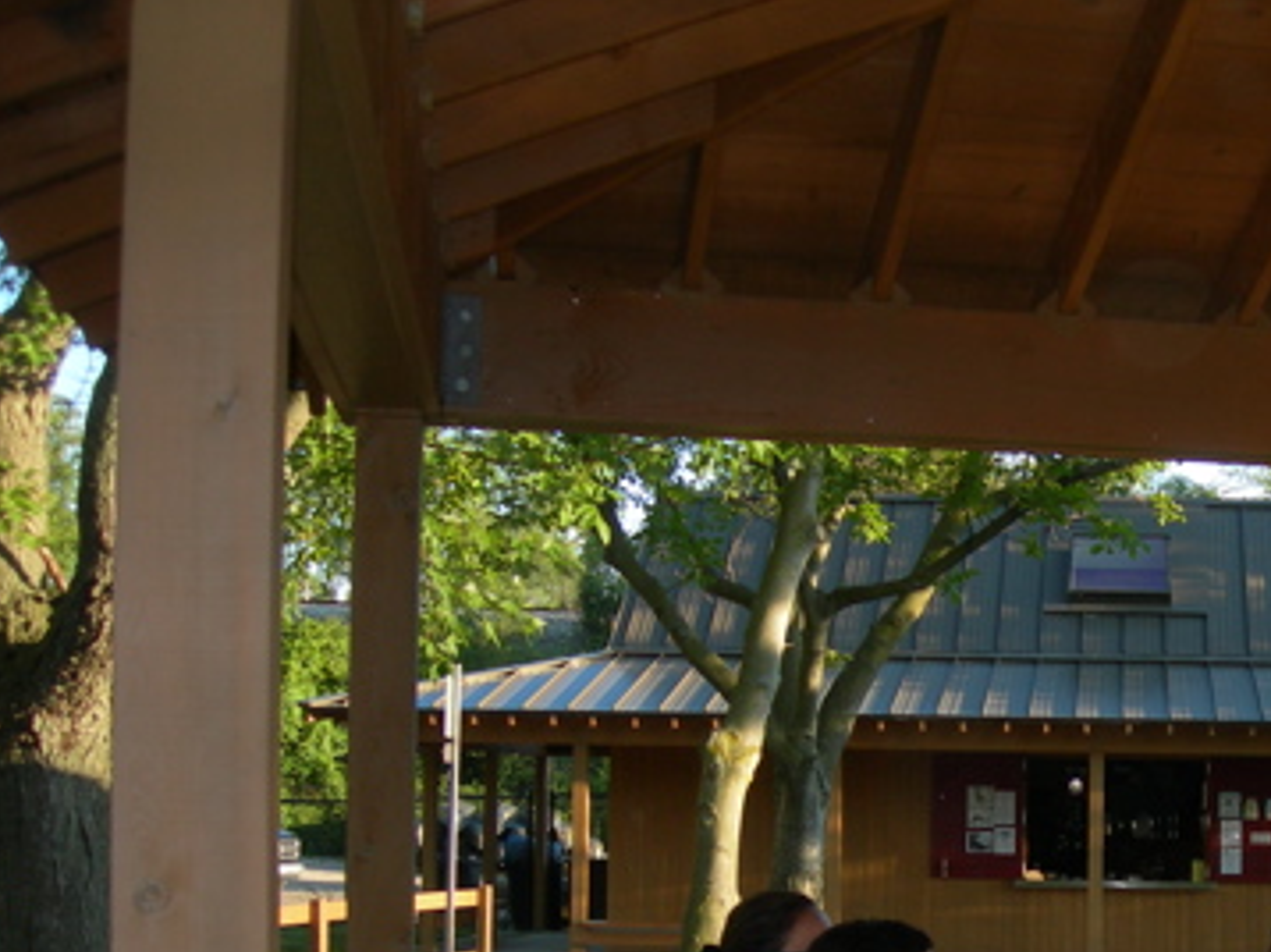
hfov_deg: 27.7
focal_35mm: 68
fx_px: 2495
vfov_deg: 21.1
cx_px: 1115
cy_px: 849
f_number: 2.8
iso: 50
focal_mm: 7.8
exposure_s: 1/190
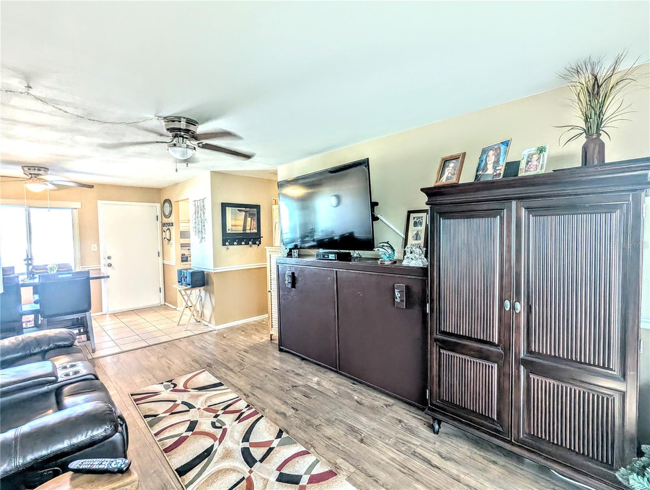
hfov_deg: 94.4
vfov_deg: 78.2
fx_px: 301
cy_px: 245
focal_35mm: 16
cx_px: 325
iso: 150
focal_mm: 2.35
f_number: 2.2
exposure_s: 1/40
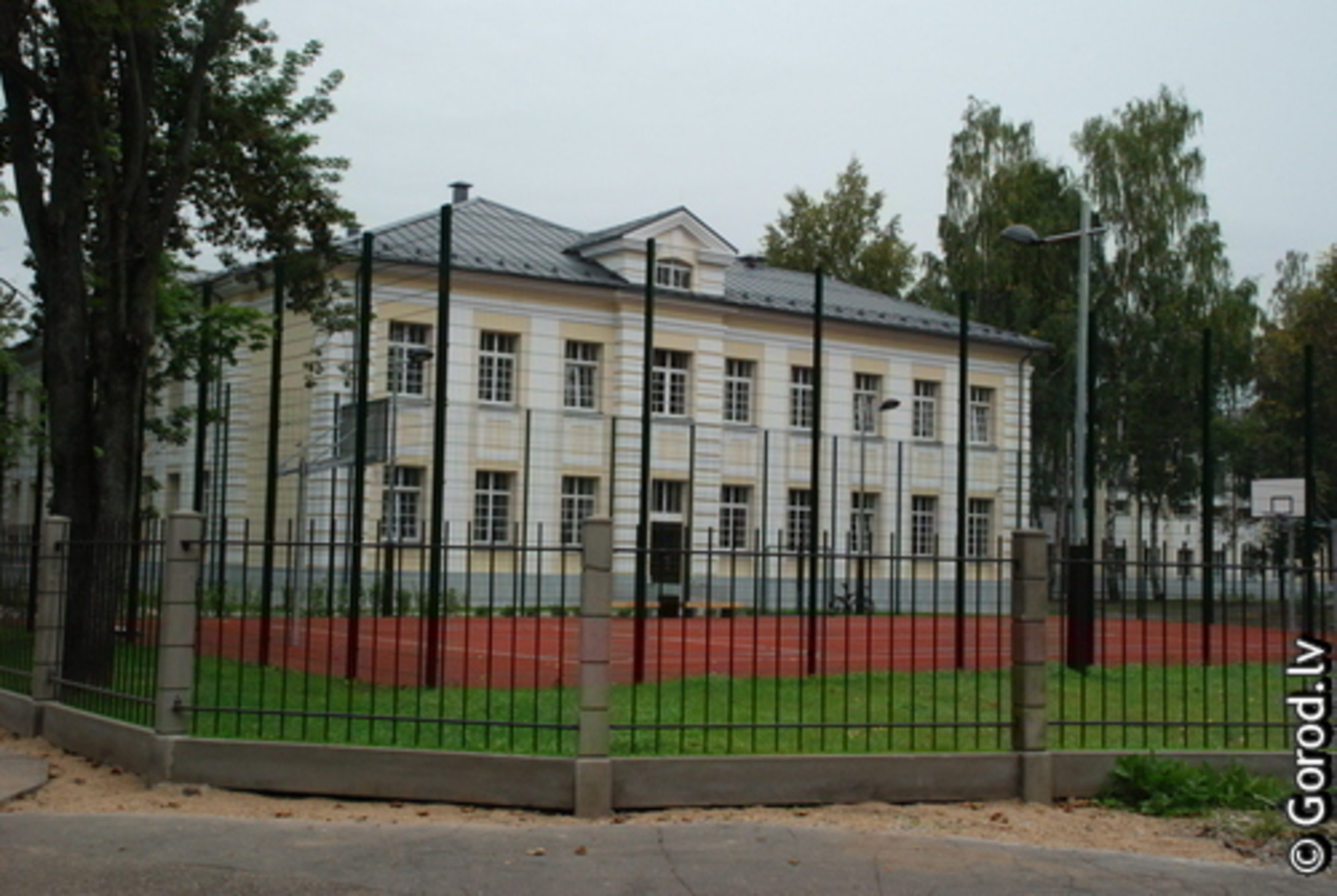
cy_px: 448
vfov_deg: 32.0
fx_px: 1562
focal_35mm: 42
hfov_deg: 46.3
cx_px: 668
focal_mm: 28
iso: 800
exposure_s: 1/180
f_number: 13
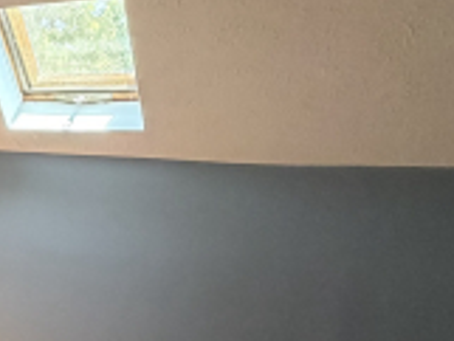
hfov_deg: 23.4
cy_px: 200
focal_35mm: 58
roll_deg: -1.2
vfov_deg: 25.2
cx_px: -295
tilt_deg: -4.0
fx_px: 761
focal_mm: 2.22
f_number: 2.2
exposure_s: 1/60
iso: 400
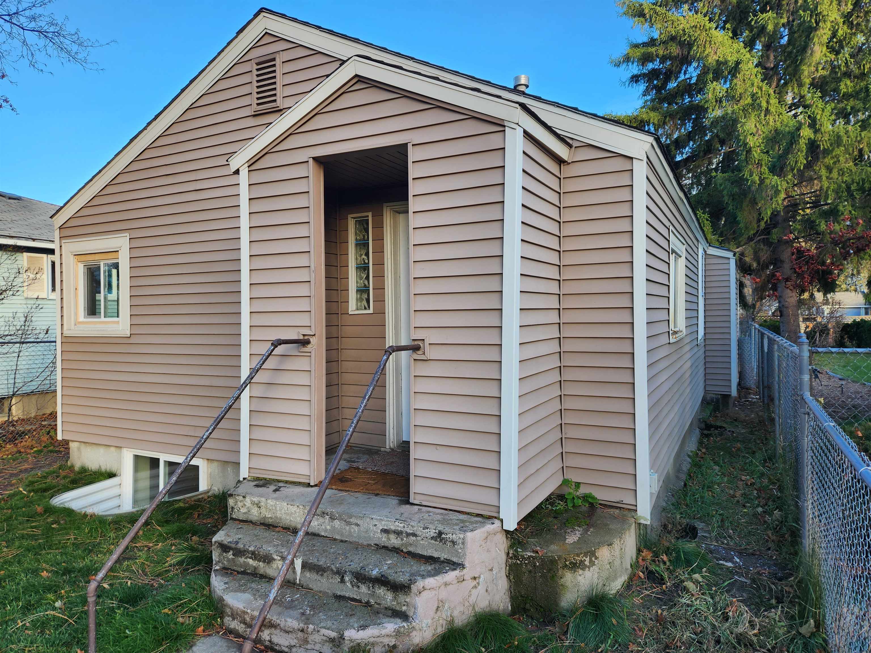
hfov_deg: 73.9
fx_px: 579
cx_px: 436
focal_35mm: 23
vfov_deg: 58.9
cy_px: 326
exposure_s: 1/198
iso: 20
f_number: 1.8
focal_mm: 5.4
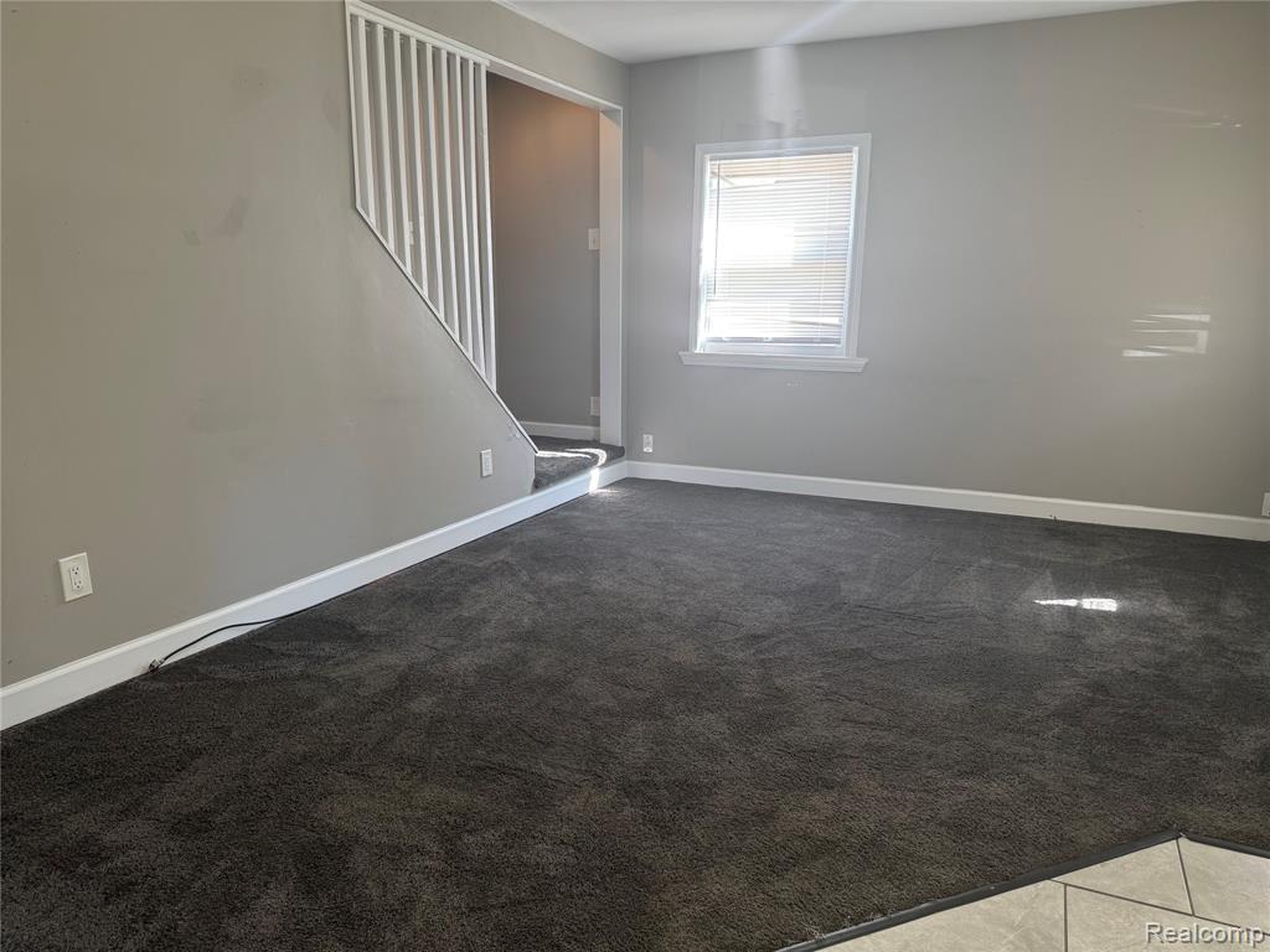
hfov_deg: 71.6
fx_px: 881
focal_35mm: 24
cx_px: 635
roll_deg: -0.1
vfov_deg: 56.8
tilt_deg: -12.4
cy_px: 476
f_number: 1.78
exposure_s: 1/60
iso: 125
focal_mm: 6.76
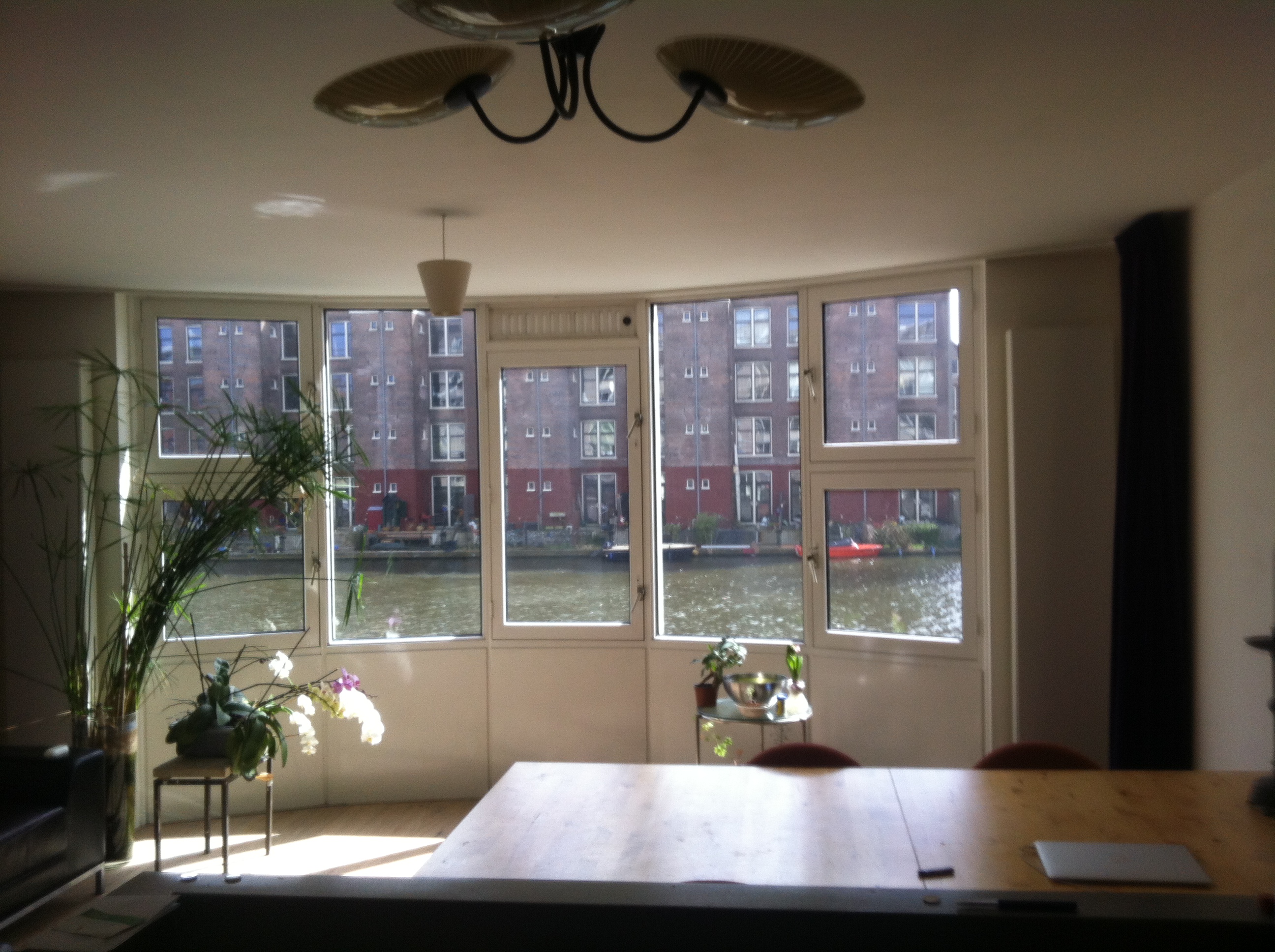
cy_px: 476
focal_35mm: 35
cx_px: 638
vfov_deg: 40.6
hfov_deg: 52.7
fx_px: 1287
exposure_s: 1/262
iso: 80
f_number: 2.8
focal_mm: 3.85
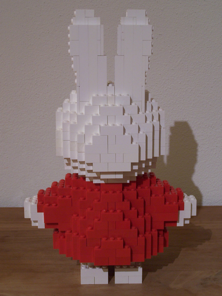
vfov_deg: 30.3
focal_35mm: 64
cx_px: 111
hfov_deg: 22.9
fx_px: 547
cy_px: 148
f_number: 3.2
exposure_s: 1/3
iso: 80
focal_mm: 10.7
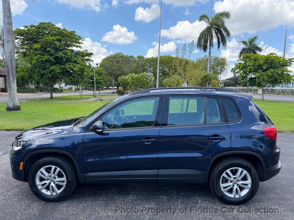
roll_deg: -0.5
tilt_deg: -6.6
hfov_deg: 71.6
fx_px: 204
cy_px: 110
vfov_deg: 56.8
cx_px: 147
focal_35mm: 24
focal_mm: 6.76
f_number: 1.78
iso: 100
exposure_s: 1/1653
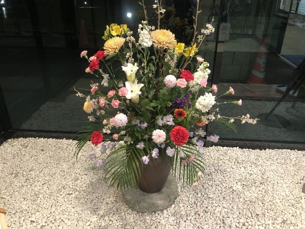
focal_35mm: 28
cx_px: 152
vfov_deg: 49.7
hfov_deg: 63.5
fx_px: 247
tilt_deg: -26.4
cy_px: 114
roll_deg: +0.0
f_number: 1.8
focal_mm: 3.99
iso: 100
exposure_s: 1/13
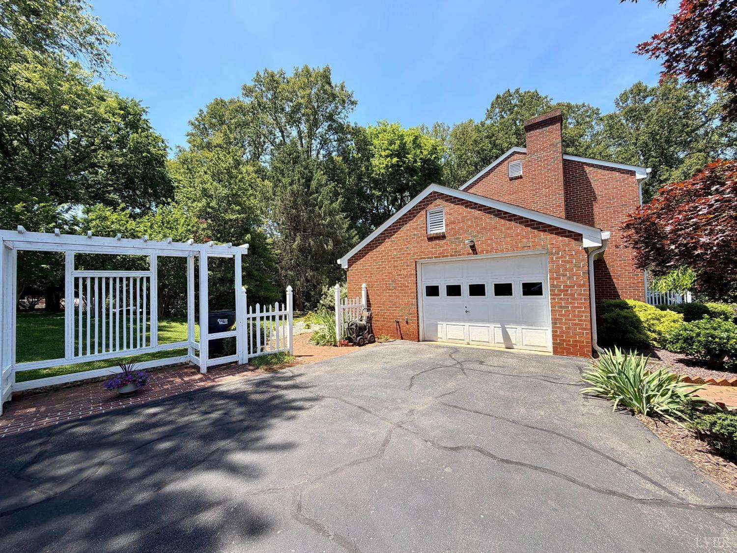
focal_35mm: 14
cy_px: 276
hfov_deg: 102.1
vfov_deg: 85.7
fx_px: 298
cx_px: 368
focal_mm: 2.22
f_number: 2.2
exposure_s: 1/602
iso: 40
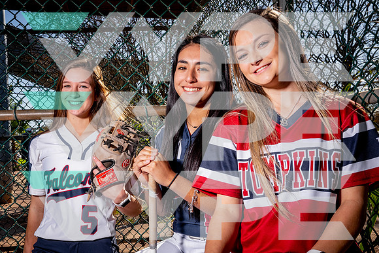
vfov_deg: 30.8
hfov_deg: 44.9
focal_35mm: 43
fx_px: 458
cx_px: 170
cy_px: 144
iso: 200
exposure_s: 1/125
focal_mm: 36
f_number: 13
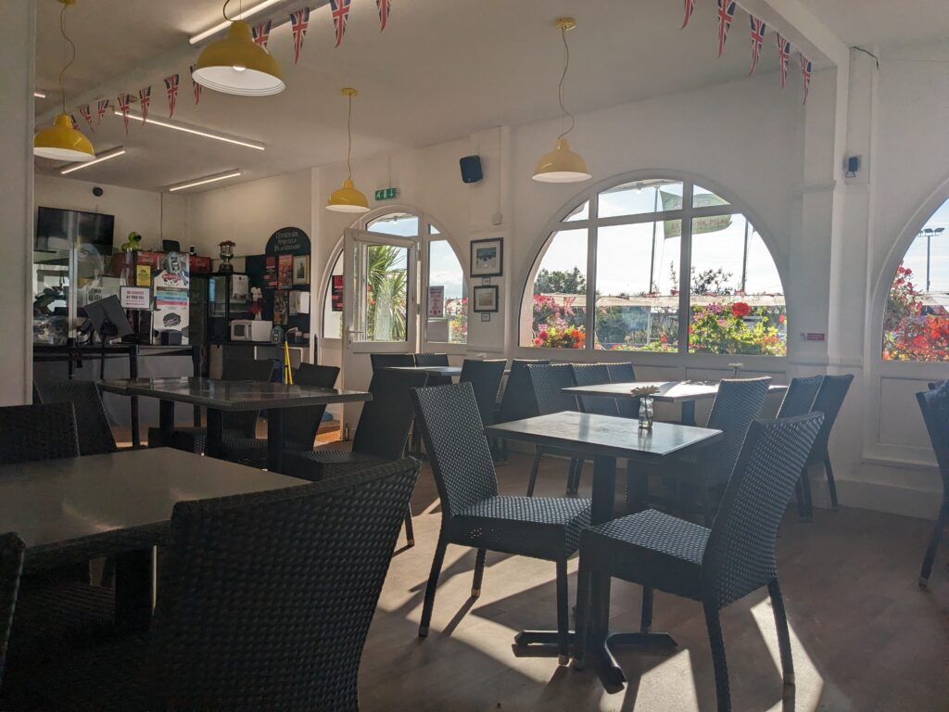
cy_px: 356
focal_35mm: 27
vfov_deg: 51.4
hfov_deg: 65.3
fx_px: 740
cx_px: 474
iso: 49
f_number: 1.73
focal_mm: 4.38
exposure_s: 1/3344
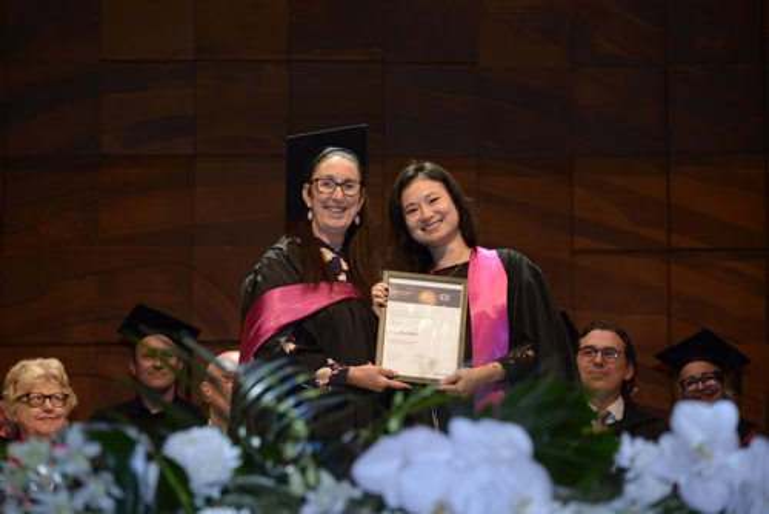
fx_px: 2607
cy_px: 257
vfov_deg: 11.3
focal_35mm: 122
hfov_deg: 16.8
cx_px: 384
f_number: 5.6
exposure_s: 1/200
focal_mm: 122
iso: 2000
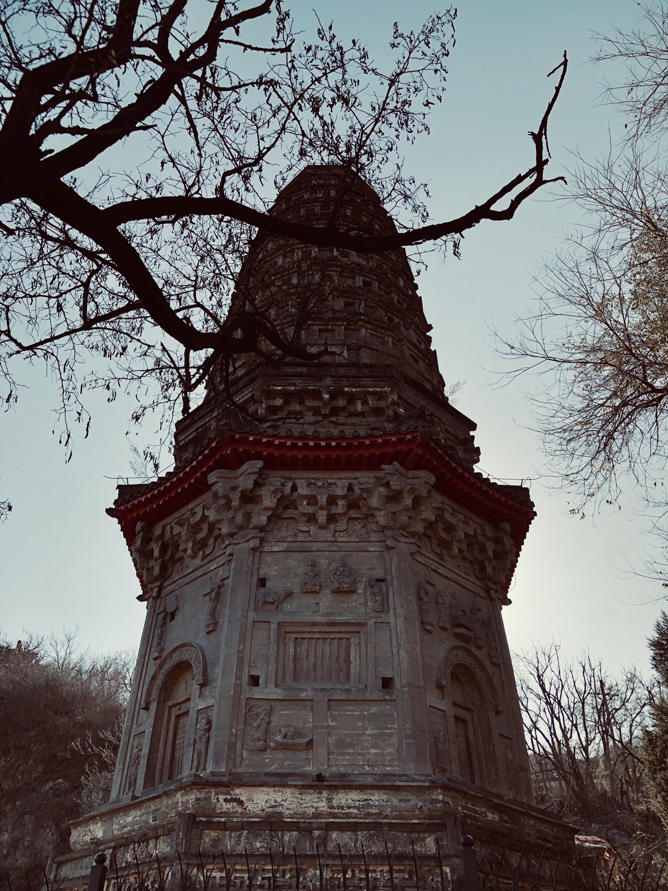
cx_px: 334
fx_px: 720
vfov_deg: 63.4
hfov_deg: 49.7
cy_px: 446
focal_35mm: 28
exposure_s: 1/1656
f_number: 1.8
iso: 20
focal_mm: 4
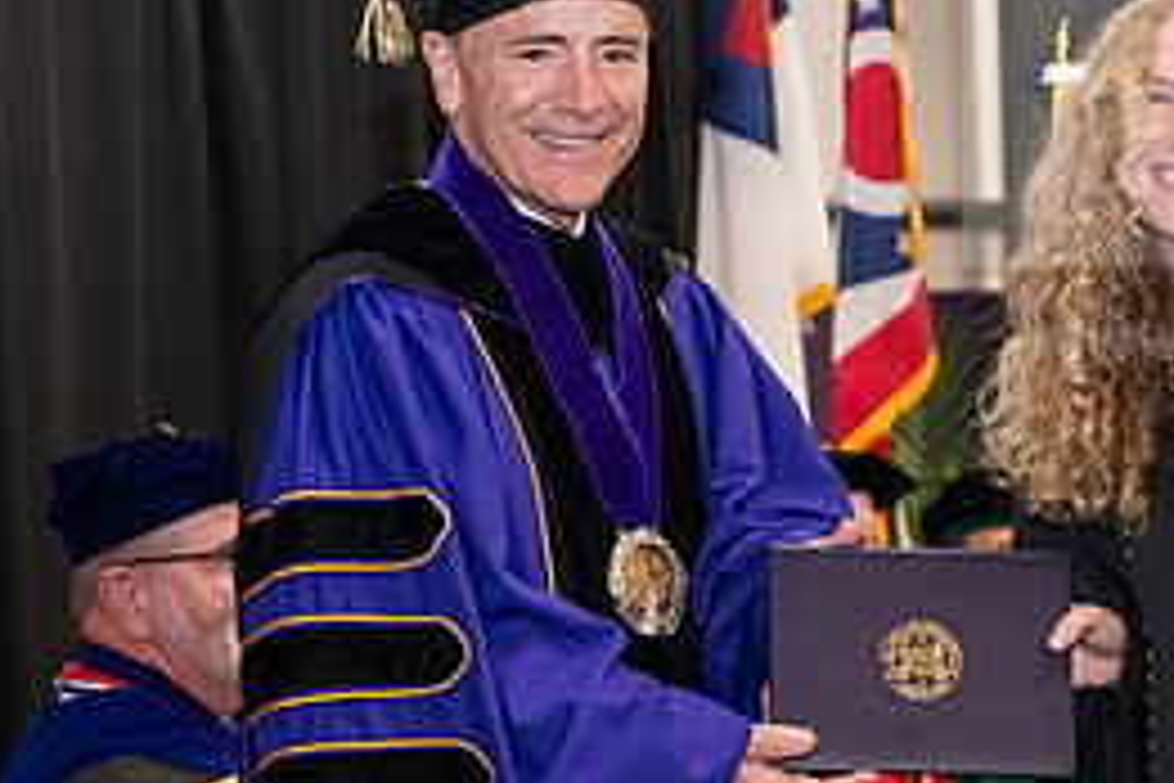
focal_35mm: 138
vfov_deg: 9.9
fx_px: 4500
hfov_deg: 14.8
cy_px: 434
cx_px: 828
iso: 2500
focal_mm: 62
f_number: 5
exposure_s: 1/125
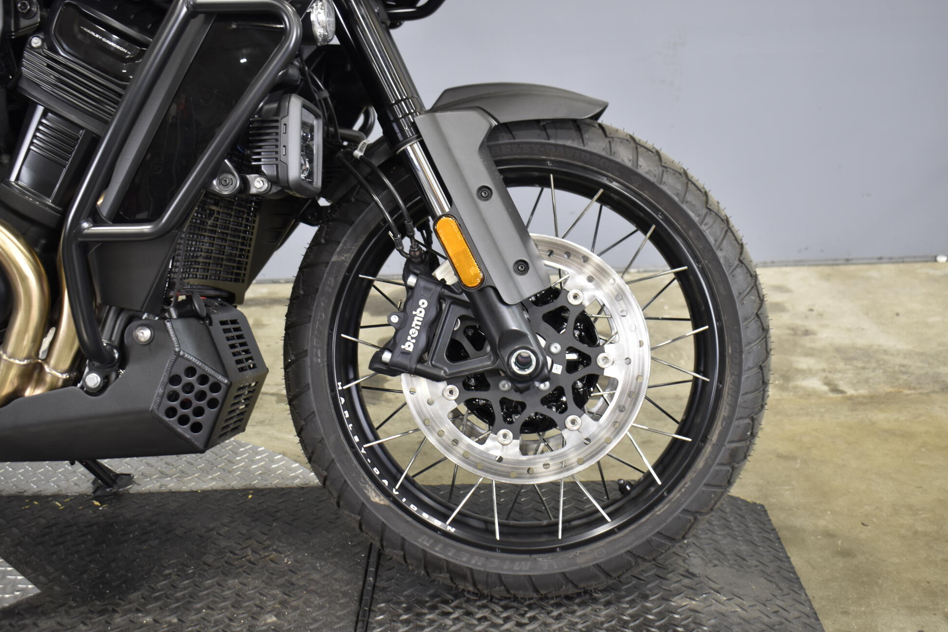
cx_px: 467
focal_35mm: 43
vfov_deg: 31.2
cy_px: 323
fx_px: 1132
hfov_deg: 45.4
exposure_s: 1/10
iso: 400
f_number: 4.2
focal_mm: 28
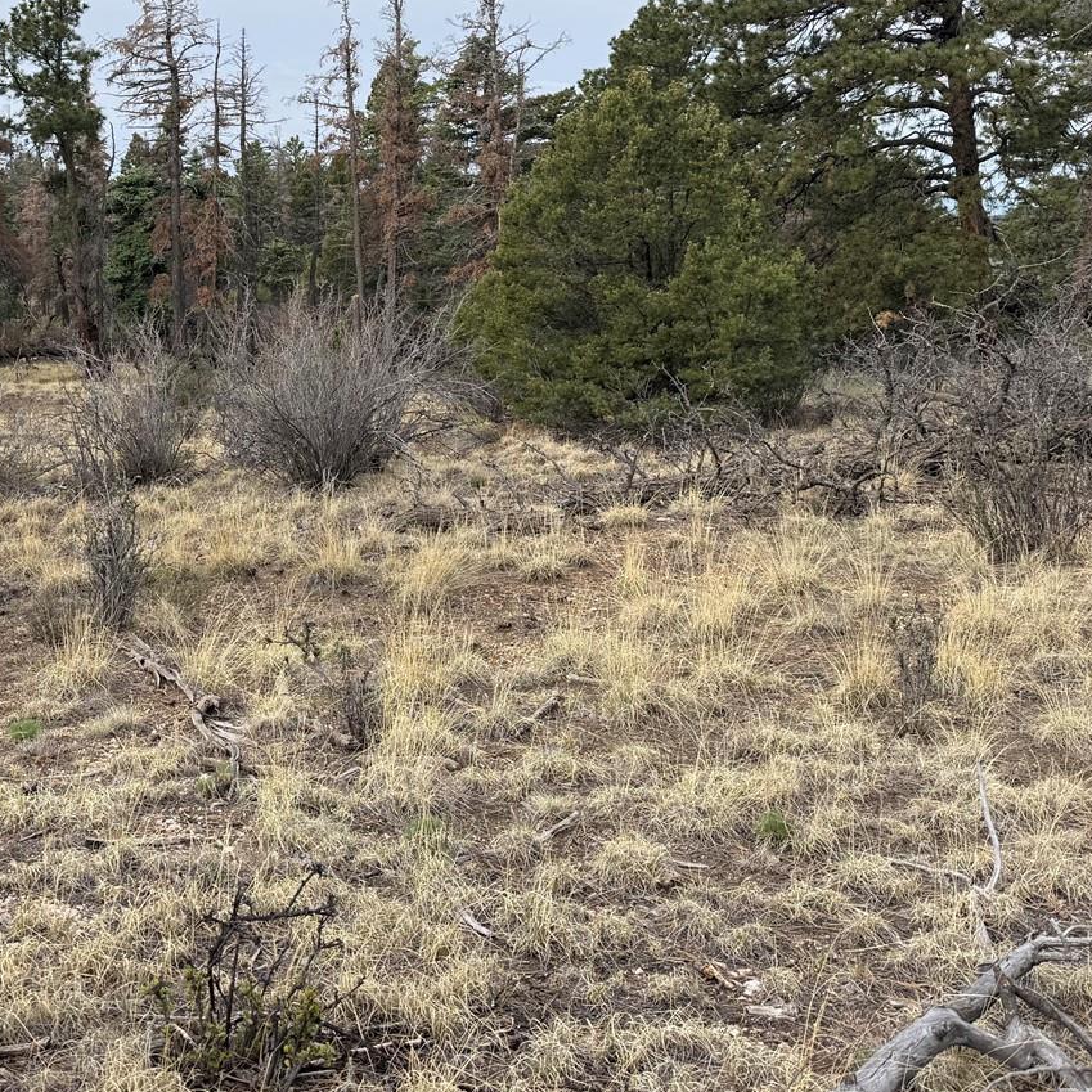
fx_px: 1428
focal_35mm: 40
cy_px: 358
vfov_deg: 41.3
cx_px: 237
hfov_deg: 40.3
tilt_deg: -6.9
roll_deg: -0.6
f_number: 1.78
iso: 80
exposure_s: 1/1689
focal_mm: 6.76
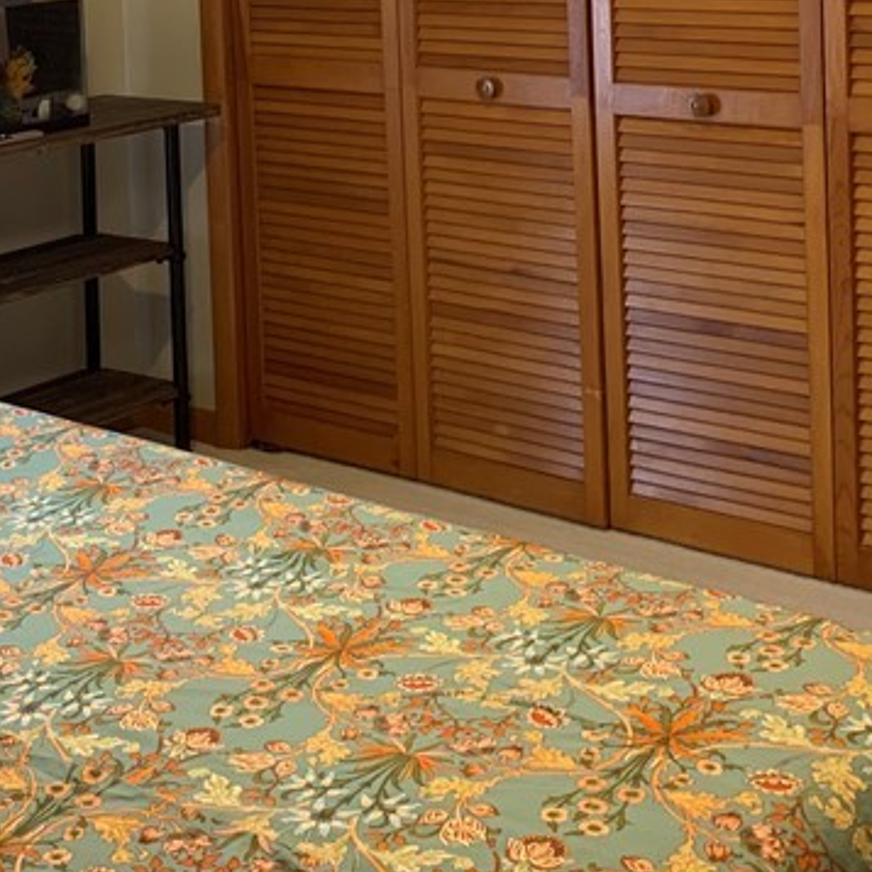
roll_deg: +2.8
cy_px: -49
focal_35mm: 66
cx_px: 213
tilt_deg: -2.8
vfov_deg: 24.6
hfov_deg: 25.8
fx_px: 1881
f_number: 1.8
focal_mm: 4.25
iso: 160
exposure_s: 1/60
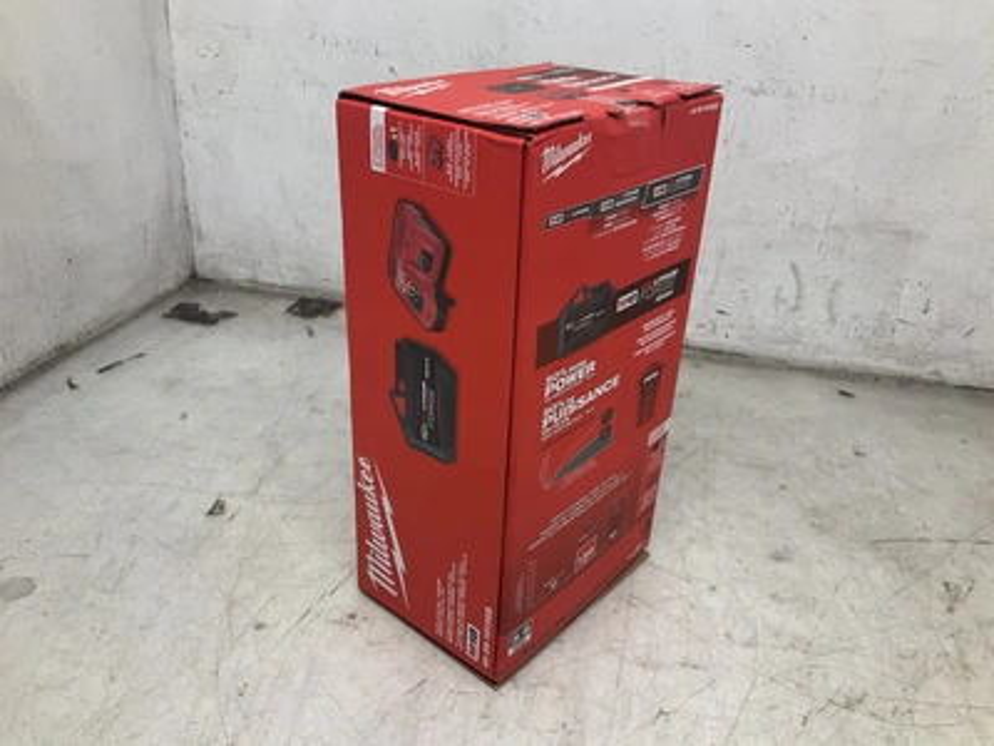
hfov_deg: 61.7
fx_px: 833
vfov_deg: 48.2
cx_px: 497
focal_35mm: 29
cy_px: 373
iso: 40
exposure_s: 1/120
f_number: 1.8
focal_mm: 3
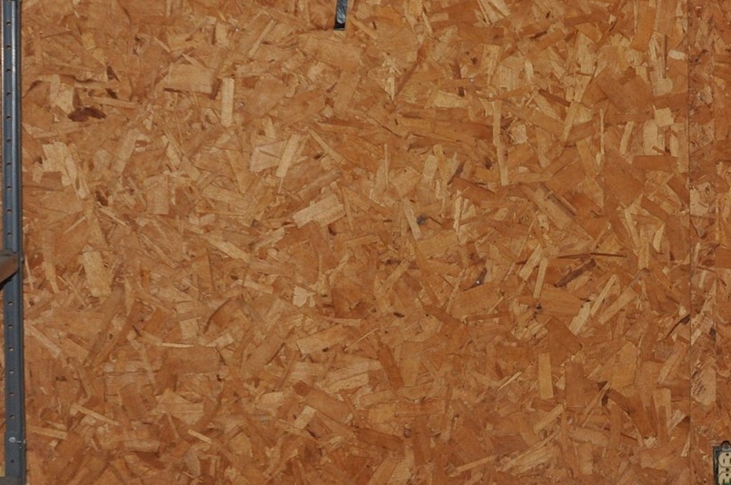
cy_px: 281
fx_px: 1480
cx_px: 681
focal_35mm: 73
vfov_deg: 18.6
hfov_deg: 26.6
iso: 800
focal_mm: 18
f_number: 3.5
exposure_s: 1/60
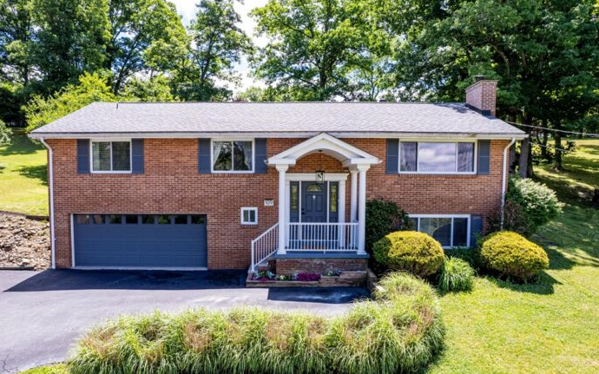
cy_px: 219
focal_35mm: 26
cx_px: 280
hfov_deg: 70.3
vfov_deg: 47.4
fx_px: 424
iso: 100
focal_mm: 8.38
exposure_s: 1/800
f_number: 2.8
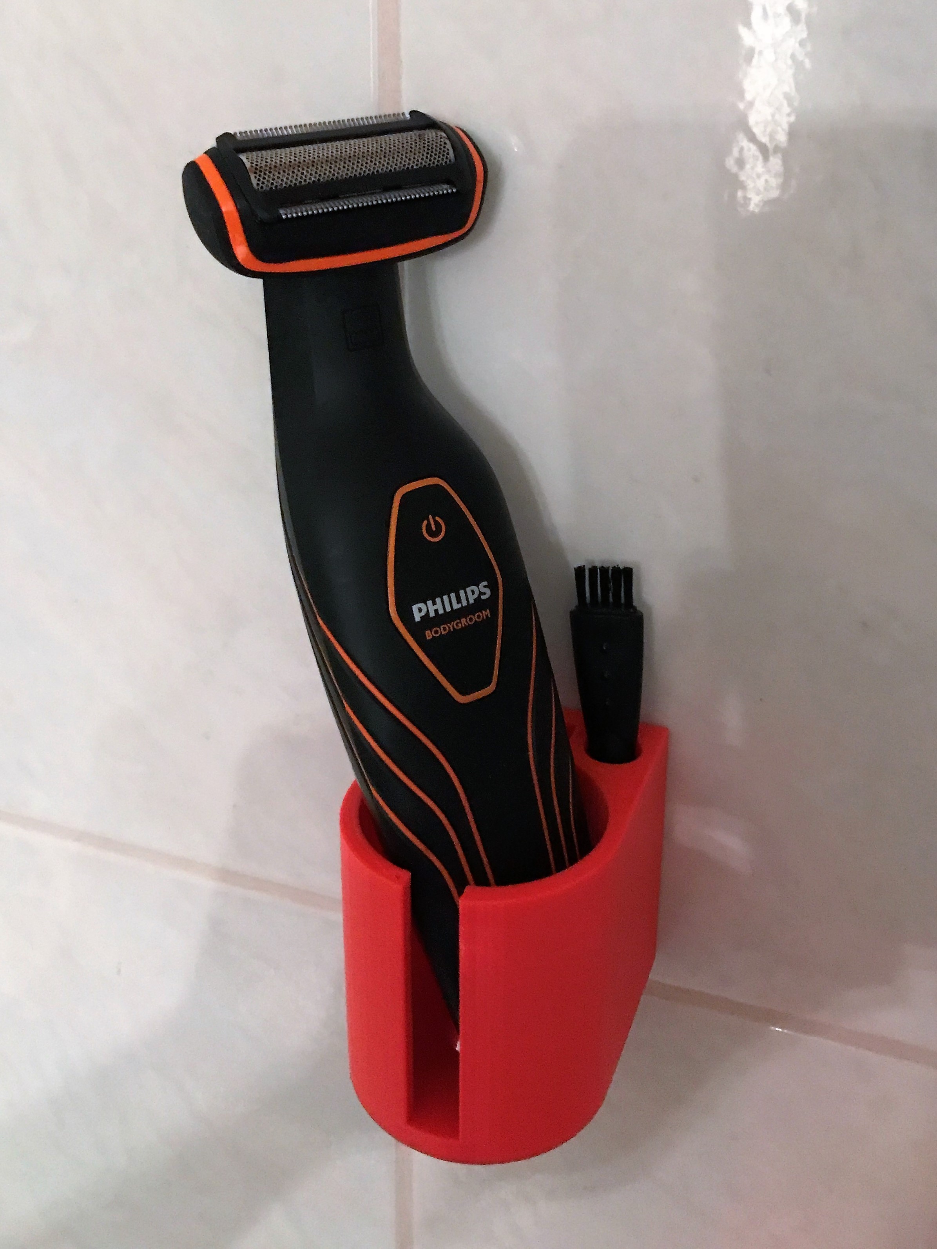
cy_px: 624
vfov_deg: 63.4
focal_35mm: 28
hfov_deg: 49.7
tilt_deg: -20.2
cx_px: 468
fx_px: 1011
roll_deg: +0.7
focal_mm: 3.99
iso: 125
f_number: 1.8
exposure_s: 1/4
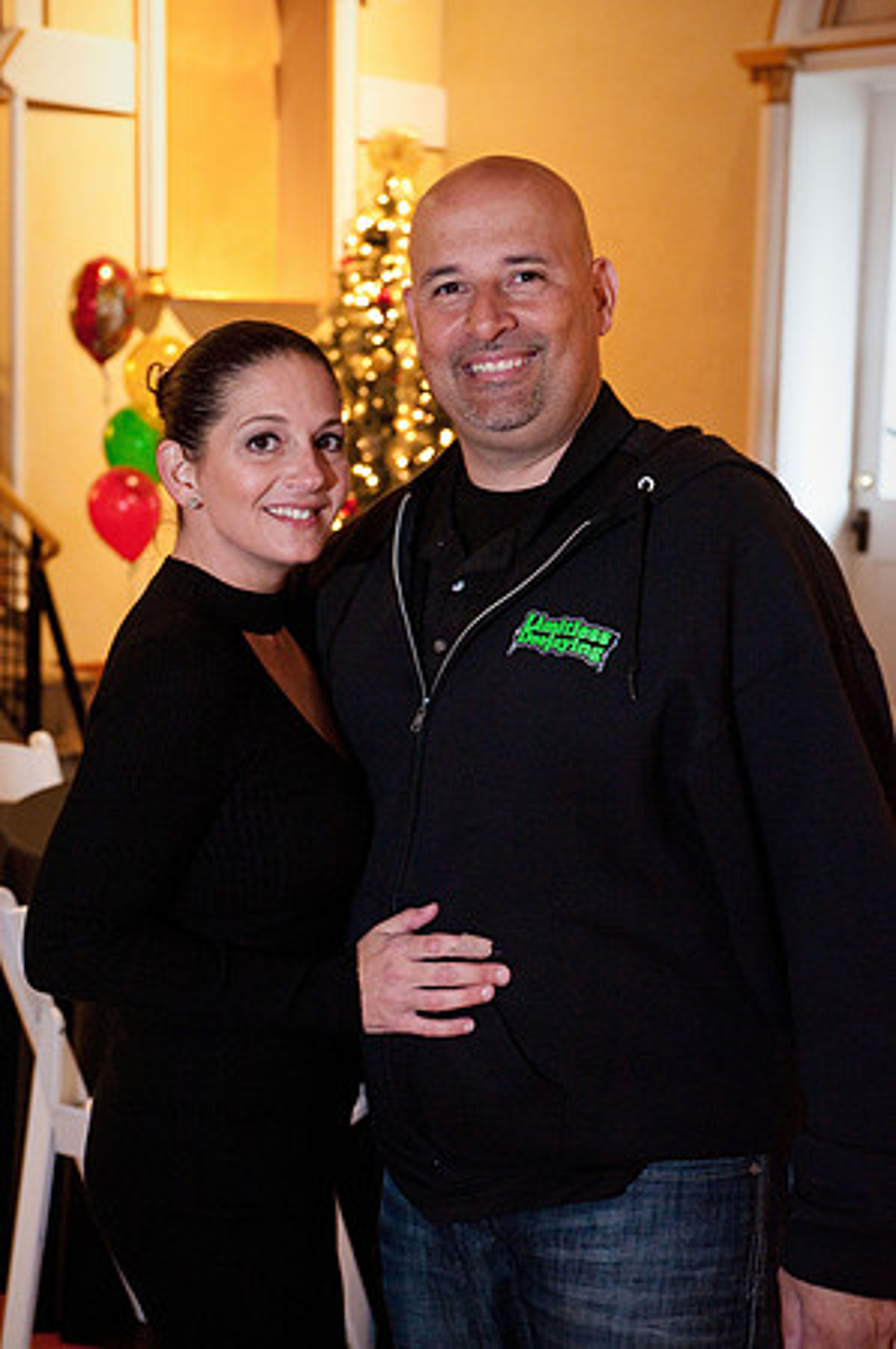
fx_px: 2320
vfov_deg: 32.4
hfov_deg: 21.9
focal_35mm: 62
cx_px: 448
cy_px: 674
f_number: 5.6
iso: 3200
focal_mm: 62
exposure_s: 1/50
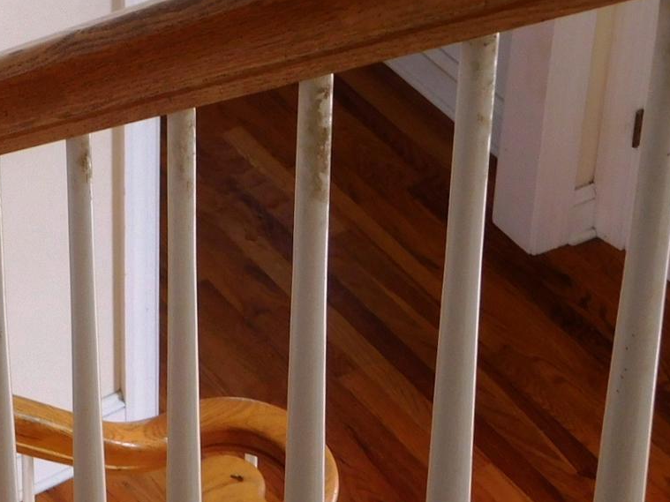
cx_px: 4
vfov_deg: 10.9
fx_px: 2613
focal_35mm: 135
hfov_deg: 14.4
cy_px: 34
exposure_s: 1/30
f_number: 4.1
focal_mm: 8.9
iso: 125
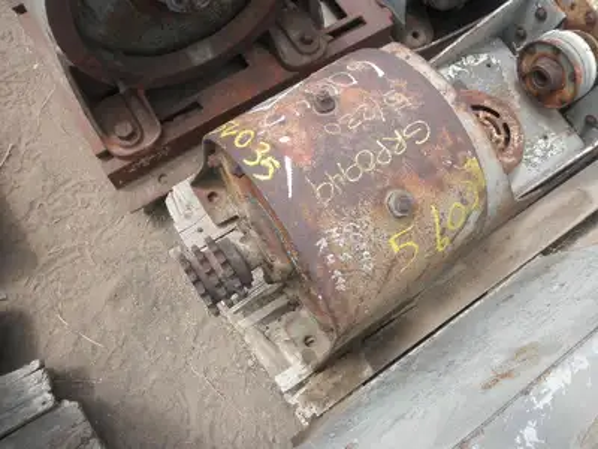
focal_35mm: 28
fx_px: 484
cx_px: 299
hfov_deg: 63.4
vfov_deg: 49.7
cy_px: 224
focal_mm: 5
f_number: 3
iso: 64
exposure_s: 1/400
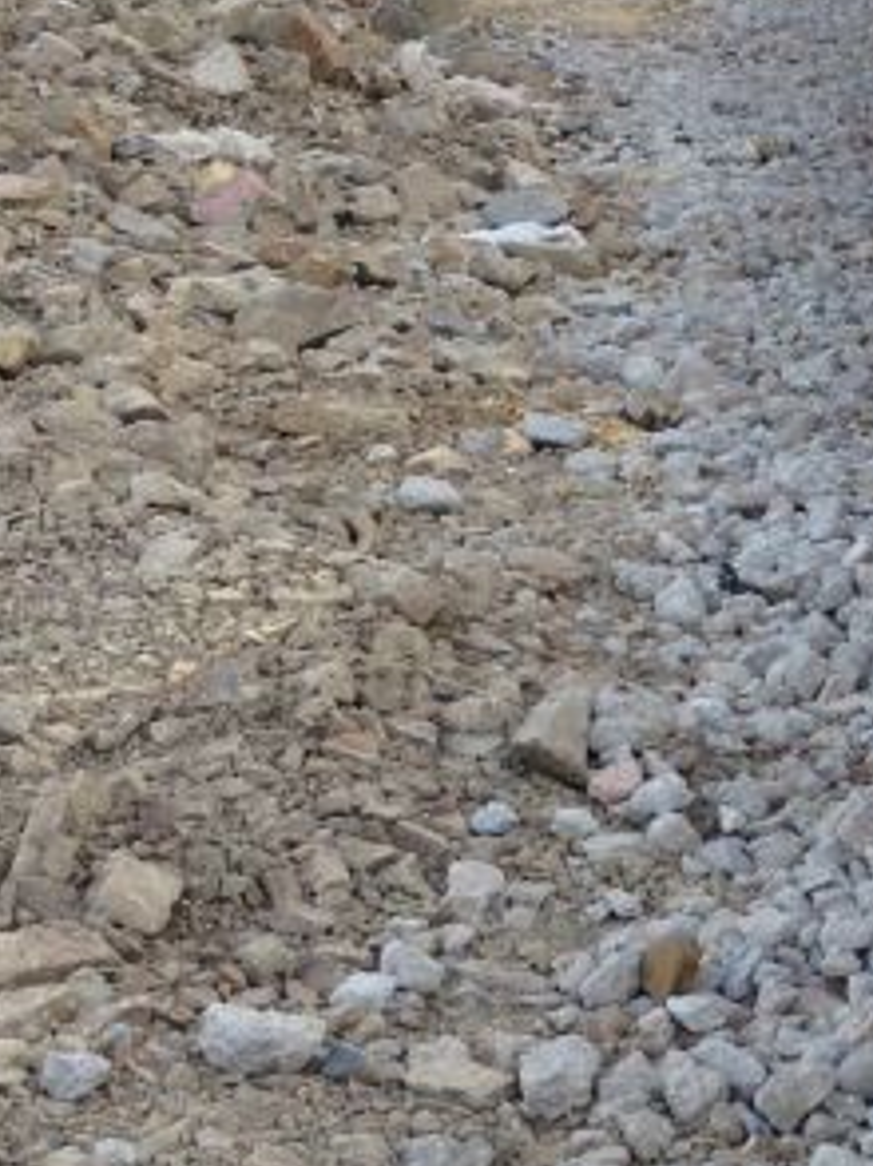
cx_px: 1508
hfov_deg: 11.0
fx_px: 4277
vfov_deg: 15.5
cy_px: 537
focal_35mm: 127
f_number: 2.4
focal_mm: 4.28
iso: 50
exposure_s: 1/484
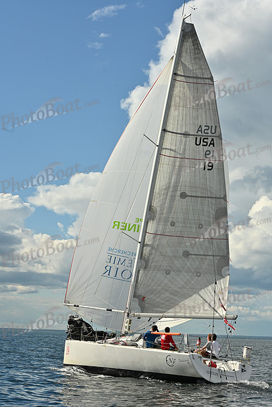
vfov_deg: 28.8
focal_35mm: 70
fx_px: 793
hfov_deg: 19.5
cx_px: 136
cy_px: 204
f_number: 11
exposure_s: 1/800
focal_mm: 70
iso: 250
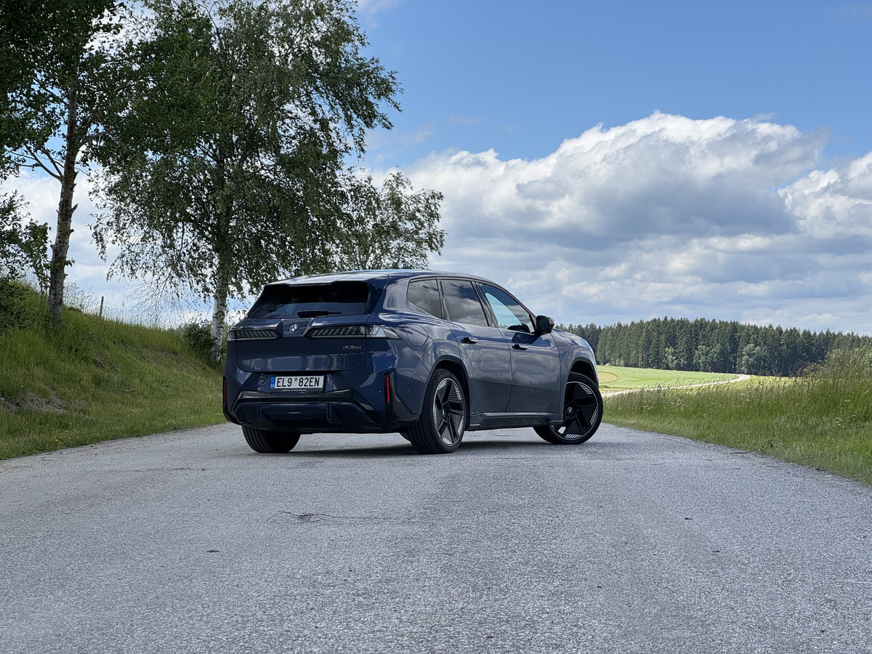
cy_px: 327
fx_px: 1940
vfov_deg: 19.1
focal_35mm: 77
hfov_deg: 25.3
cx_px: 436
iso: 25
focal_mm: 9
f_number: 2.8
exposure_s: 1/541
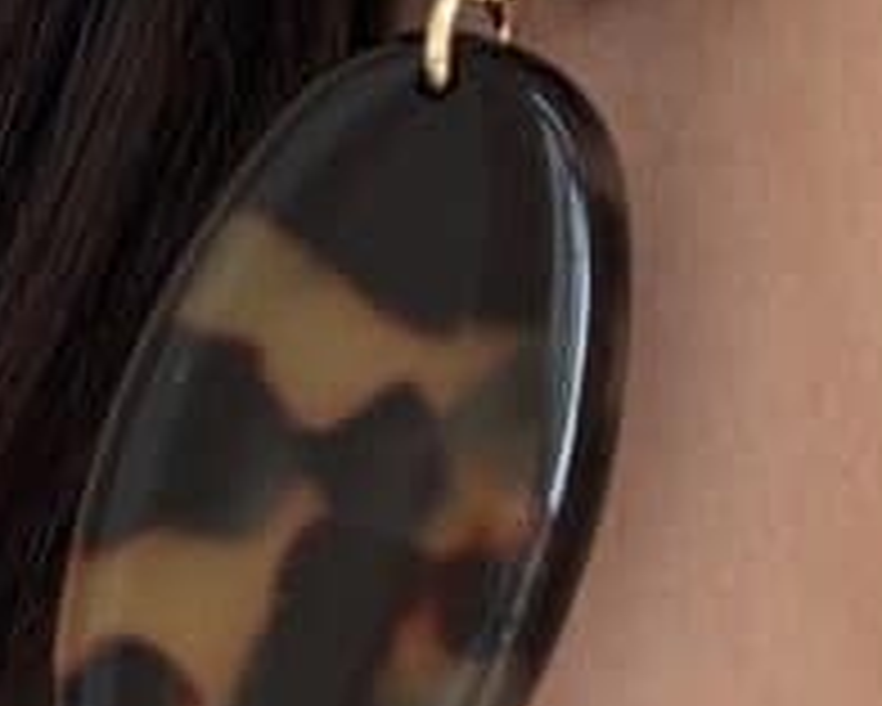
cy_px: 274
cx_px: -778
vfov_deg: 10.1
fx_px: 3996
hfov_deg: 11.5
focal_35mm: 153
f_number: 1.9
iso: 32
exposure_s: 1/121
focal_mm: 2.69
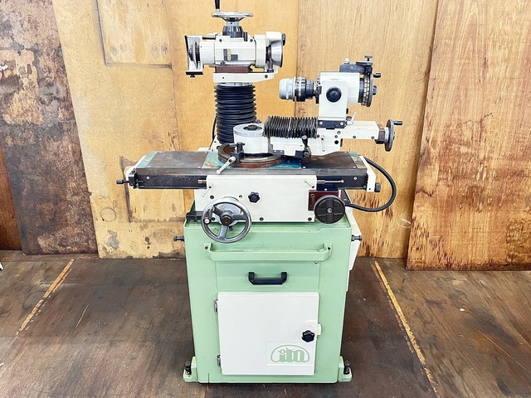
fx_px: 399
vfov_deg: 53.1
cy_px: 199
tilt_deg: -25.8
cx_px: 266
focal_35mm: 26
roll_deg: +0.4
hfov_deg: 67.3
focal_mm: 5.7
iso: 400
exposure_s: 1/60
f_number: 1.5
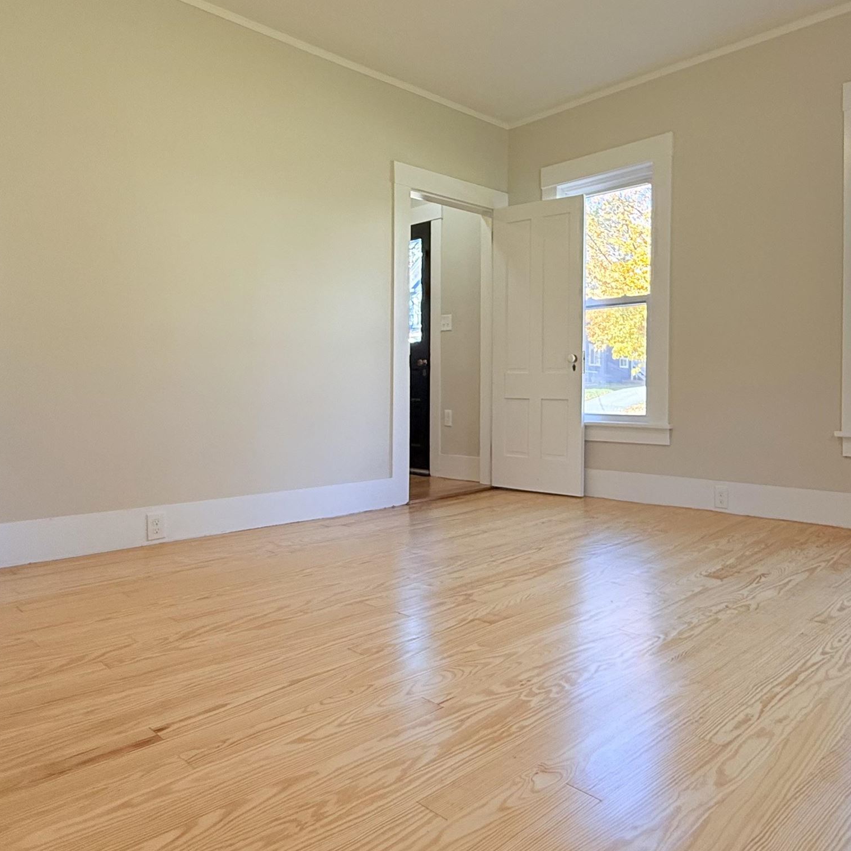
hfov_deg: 61.6
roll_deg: -0.3
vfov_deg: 62.9
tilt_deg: -0.1
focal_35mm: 25
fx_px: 695
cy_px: 394
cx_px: 557
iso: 100
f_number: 2.2
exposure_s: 1/120
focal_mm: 2.22
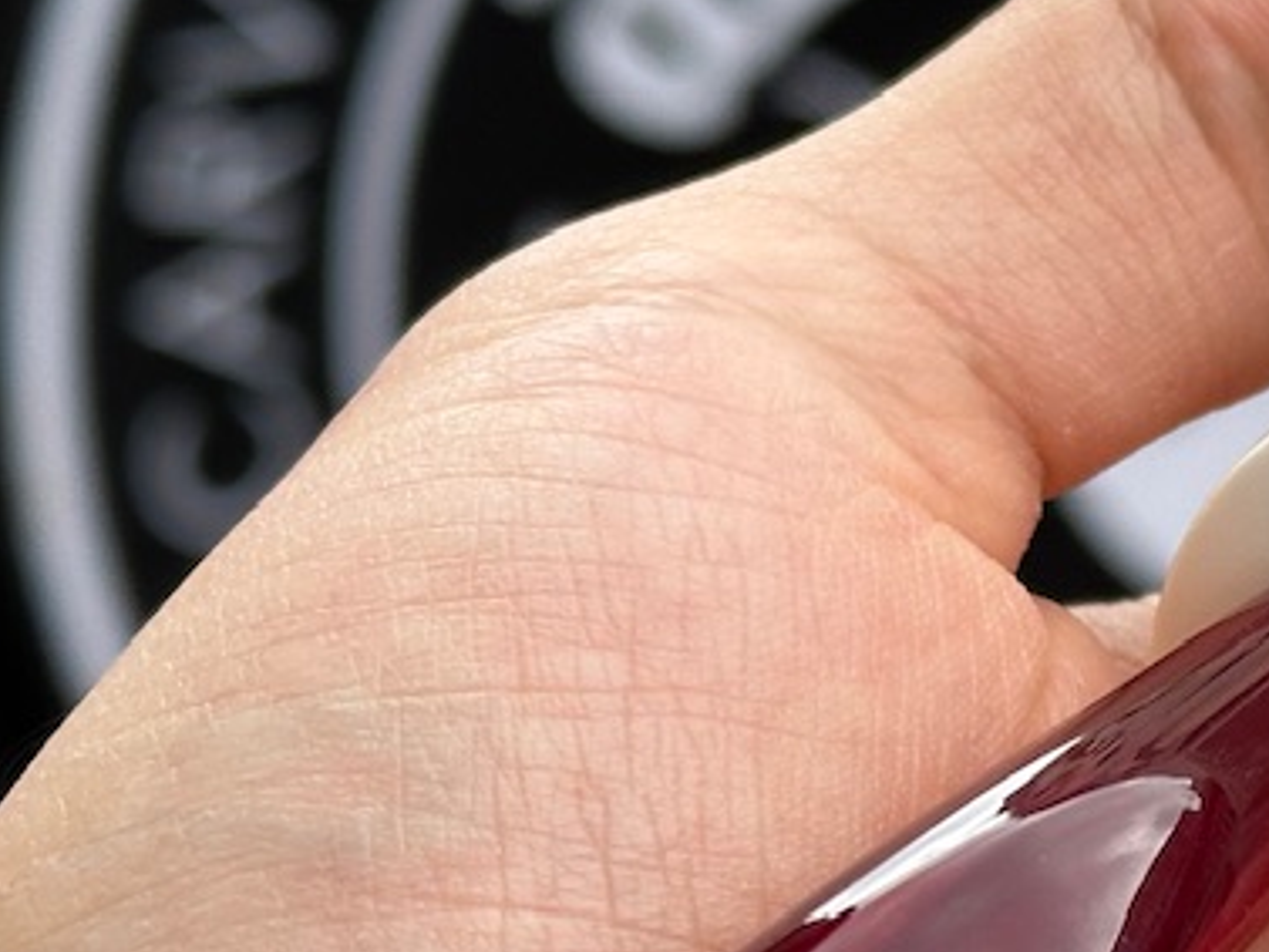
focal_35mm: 163
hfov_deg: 11.9
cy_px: 629
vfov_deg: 9.1
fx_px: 5977
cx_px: 1394
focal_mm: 6.86
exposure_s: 1/482
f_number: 1.78
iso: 64
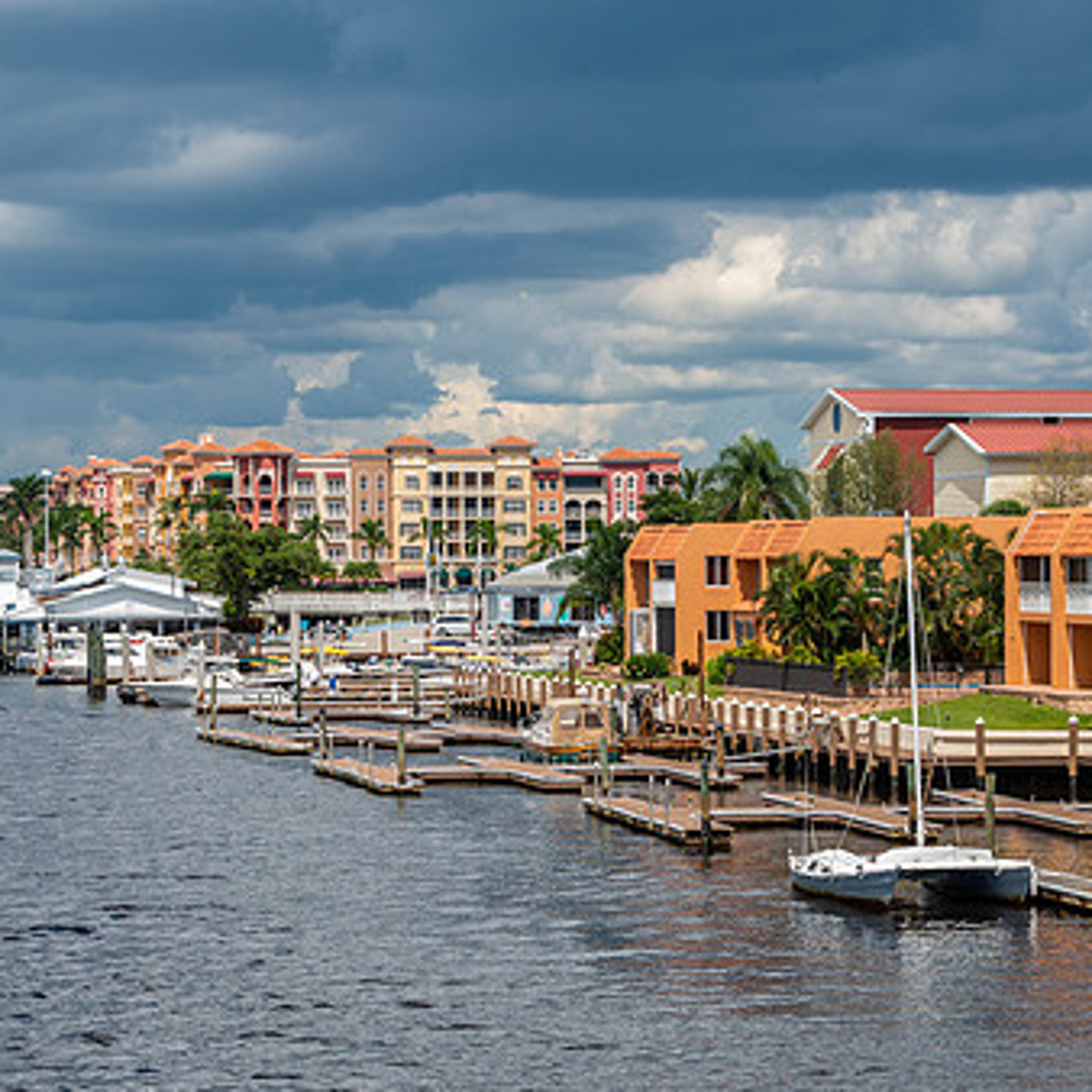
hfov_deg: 15.0
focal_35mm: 116
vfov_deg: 15.0
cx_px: 646
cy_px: 599
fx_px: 4140
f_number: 11
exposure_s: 1/160
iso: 100
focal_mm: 78
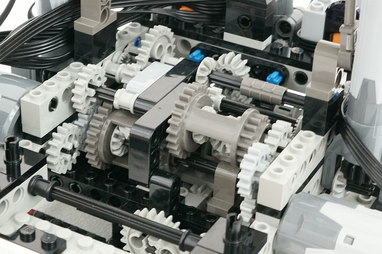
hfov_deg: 45.0
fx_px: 461
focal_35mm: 44
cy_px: 127
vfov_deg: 30.8
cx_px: 191
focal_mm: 29
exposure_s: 1/6
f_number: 8
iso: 800
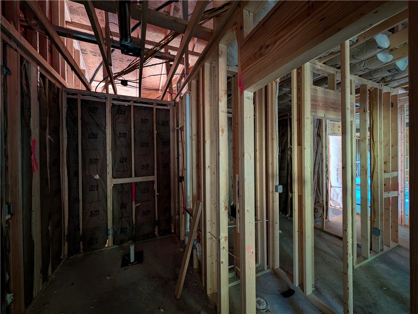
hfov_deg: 110.5
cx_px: 209
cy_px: 157
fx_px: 145
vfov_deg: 94.6
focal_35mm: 12
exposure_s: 1/23.8
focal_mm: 2.02
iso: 326
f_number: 1.7
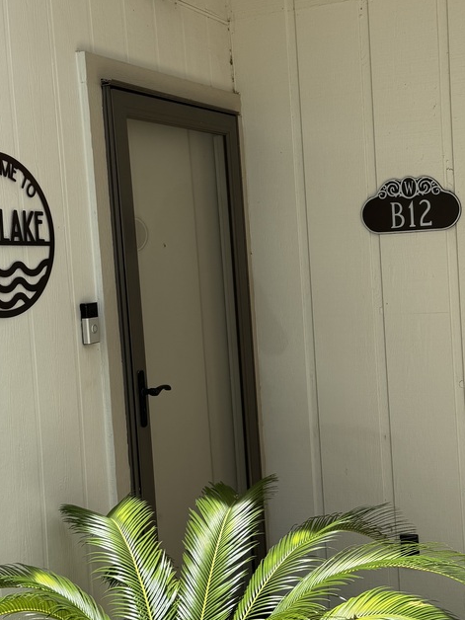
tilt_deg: -3.2
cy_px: 295
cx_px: 283
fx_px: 985
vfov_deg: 34.9
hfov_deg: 26.5
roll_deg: +3.3
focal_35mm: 55
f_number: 1.78
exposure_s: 1/1131
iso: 80
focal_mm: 6.76
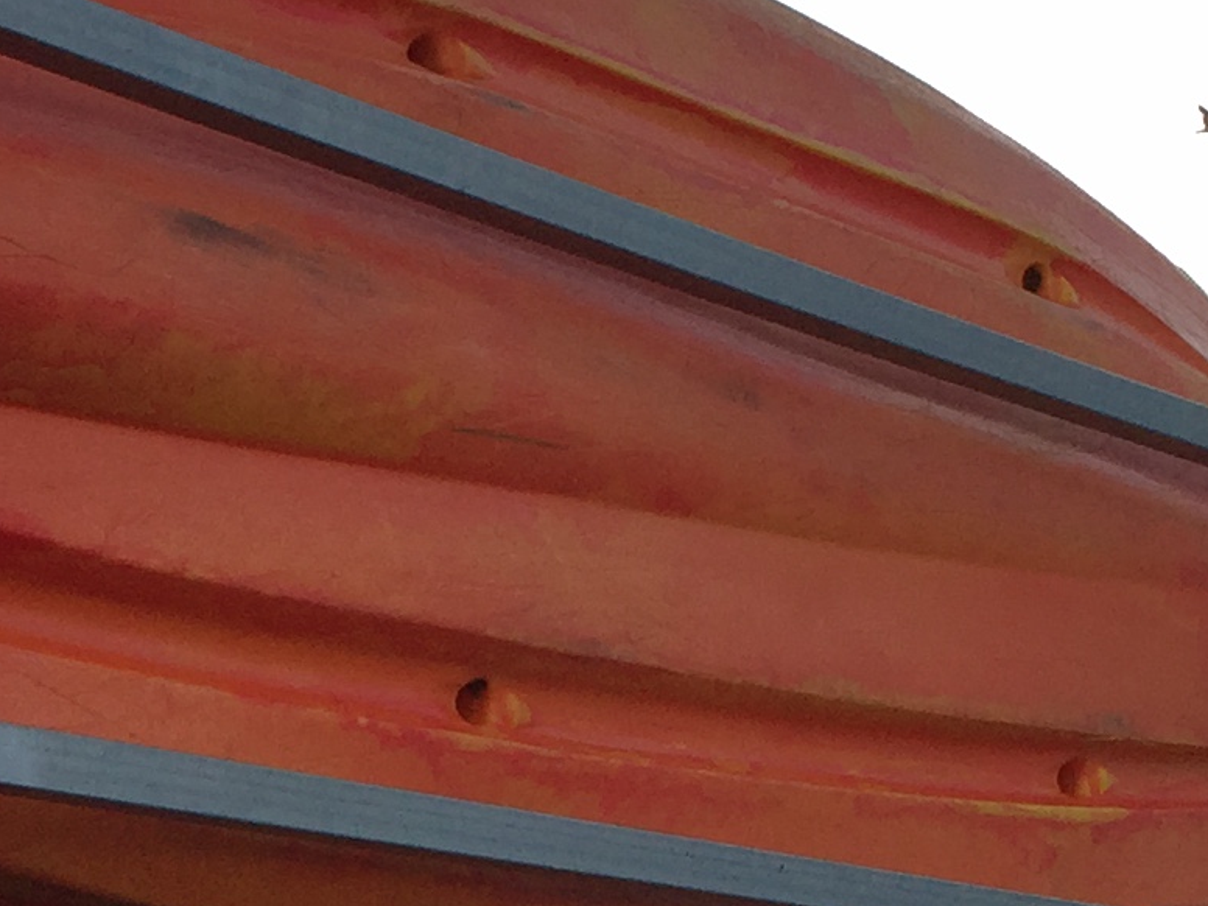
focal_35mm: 122
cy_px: 1205
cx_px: 195
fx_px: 4257
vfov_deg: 11.8
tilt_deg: +1.3
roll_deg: -2.6
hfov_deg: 16.0
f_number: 2.2
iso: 32
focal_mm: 4.15
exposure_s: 1/332
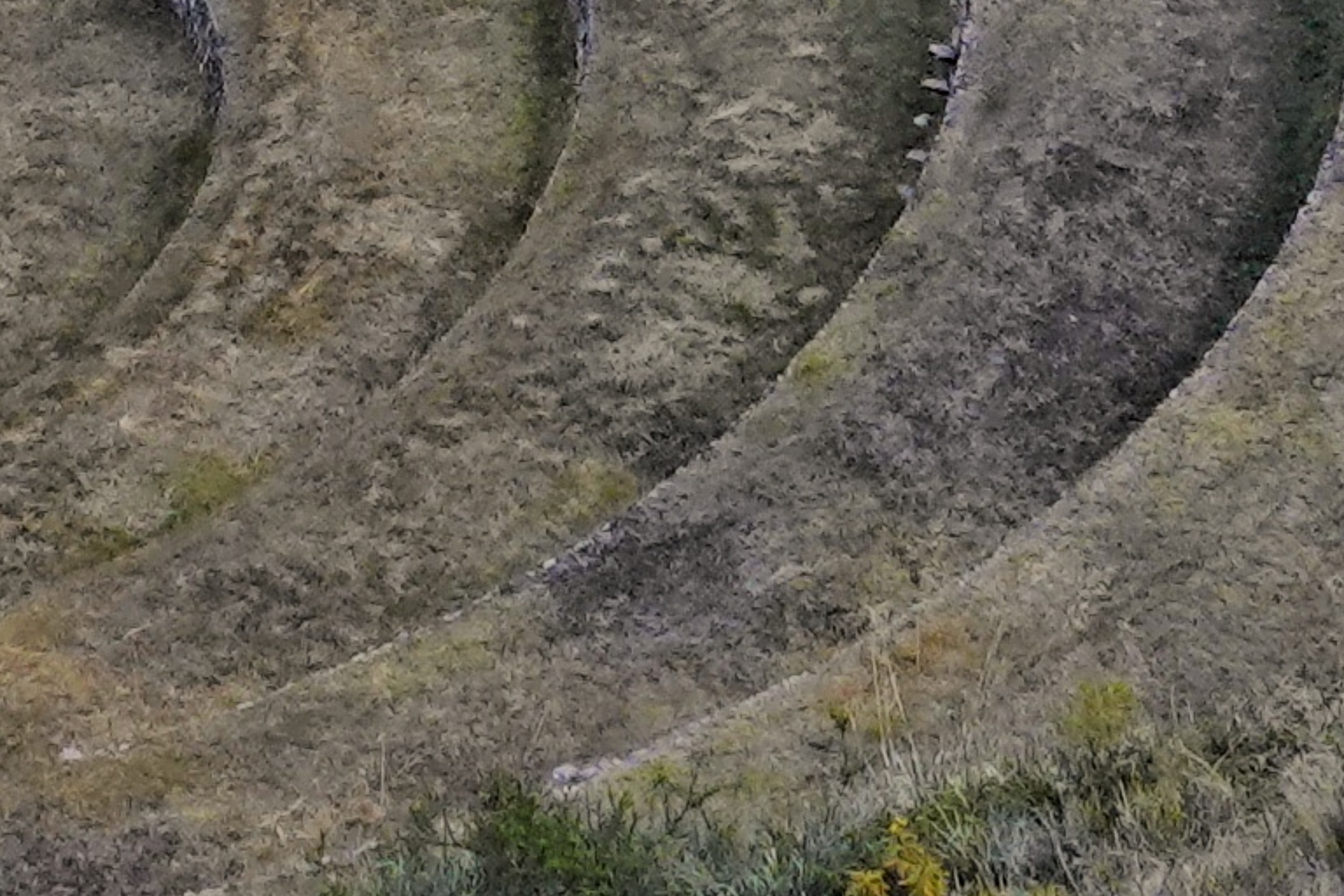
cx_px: -142
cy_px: -1477
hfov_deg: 11.8
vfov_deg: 7.4
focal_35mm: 171
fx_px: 6384
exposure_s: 1/250
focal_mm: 8.8
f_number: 2.4
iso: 250
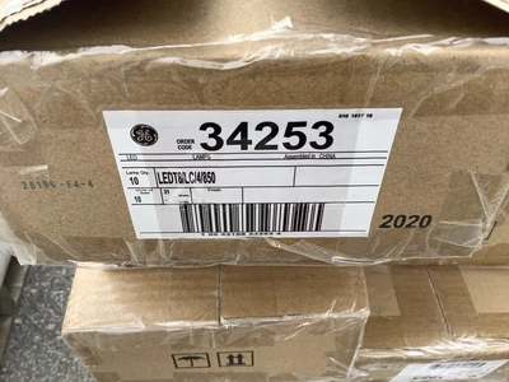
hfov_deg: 58.4
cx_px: 254
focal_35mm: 31
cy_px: 191
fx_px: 456
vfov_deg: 45.4
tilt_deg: -48.0
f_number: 2.4
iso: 25
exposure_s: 1/476
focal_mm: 3.3
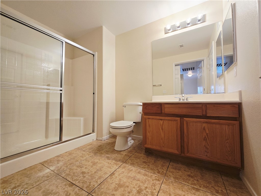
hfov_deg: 106.2
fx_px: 98
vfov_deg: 89.9
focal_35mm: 13
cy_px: 98
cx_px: 130
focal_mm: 2.2
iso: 100
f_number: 2.2
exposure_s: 1/60
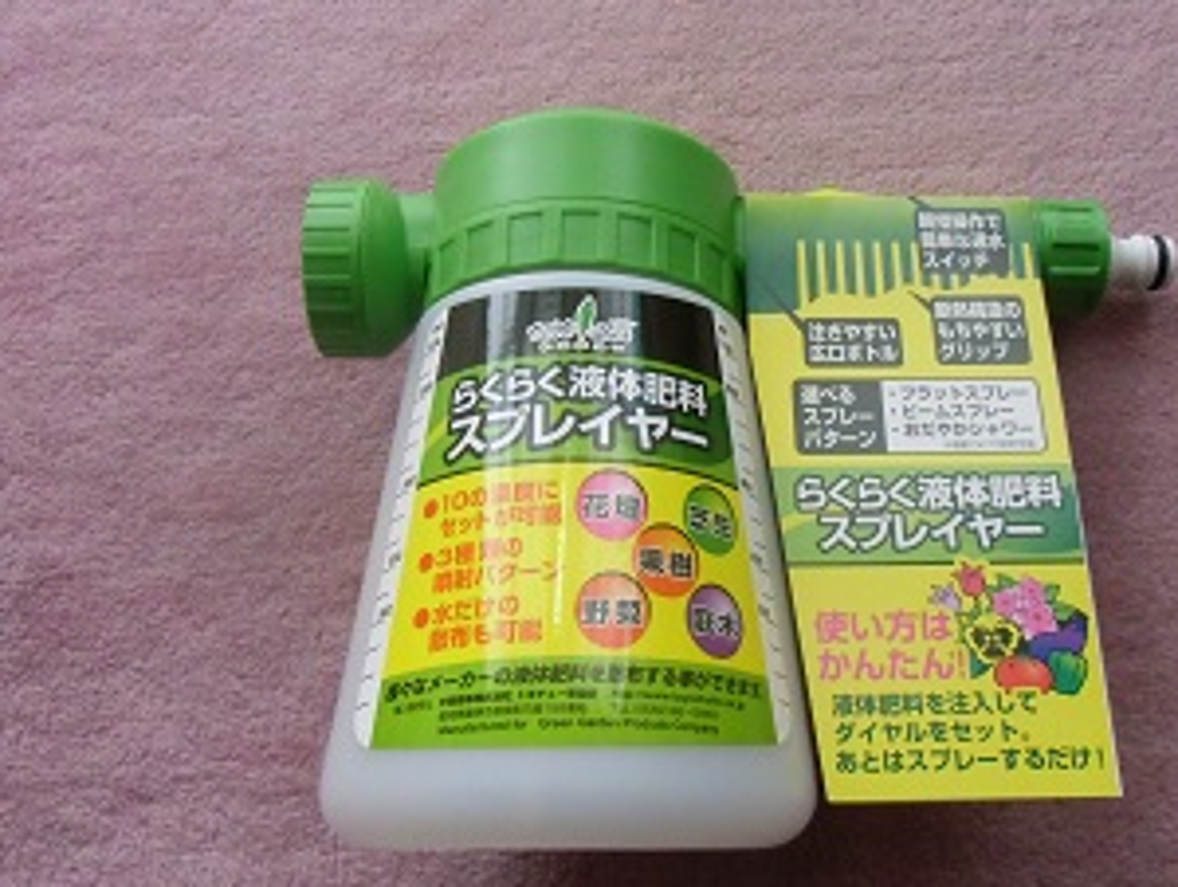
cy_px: 438
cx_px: 668
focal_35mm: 35
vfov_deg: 40.8
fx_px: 1193
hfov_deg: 52.4
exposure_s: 1/100
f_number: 3
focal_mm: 4.24
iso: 400
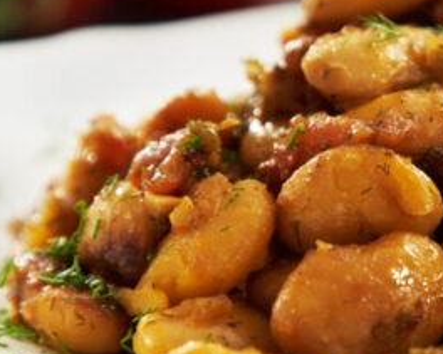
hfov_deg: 9.7
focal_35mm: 198
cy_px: 204
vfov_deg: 7.8
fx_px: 2595
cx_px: 458
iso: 1600
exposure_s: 1/125
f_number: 5.6
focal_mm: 80
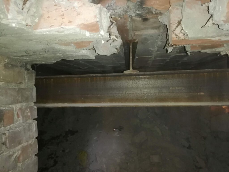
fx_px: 172
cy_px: 86
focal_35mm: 26
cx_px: 114
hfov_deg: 67.3
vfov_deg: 53.1
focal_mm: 3.81
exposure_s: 1/25
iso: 400
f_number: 2.2
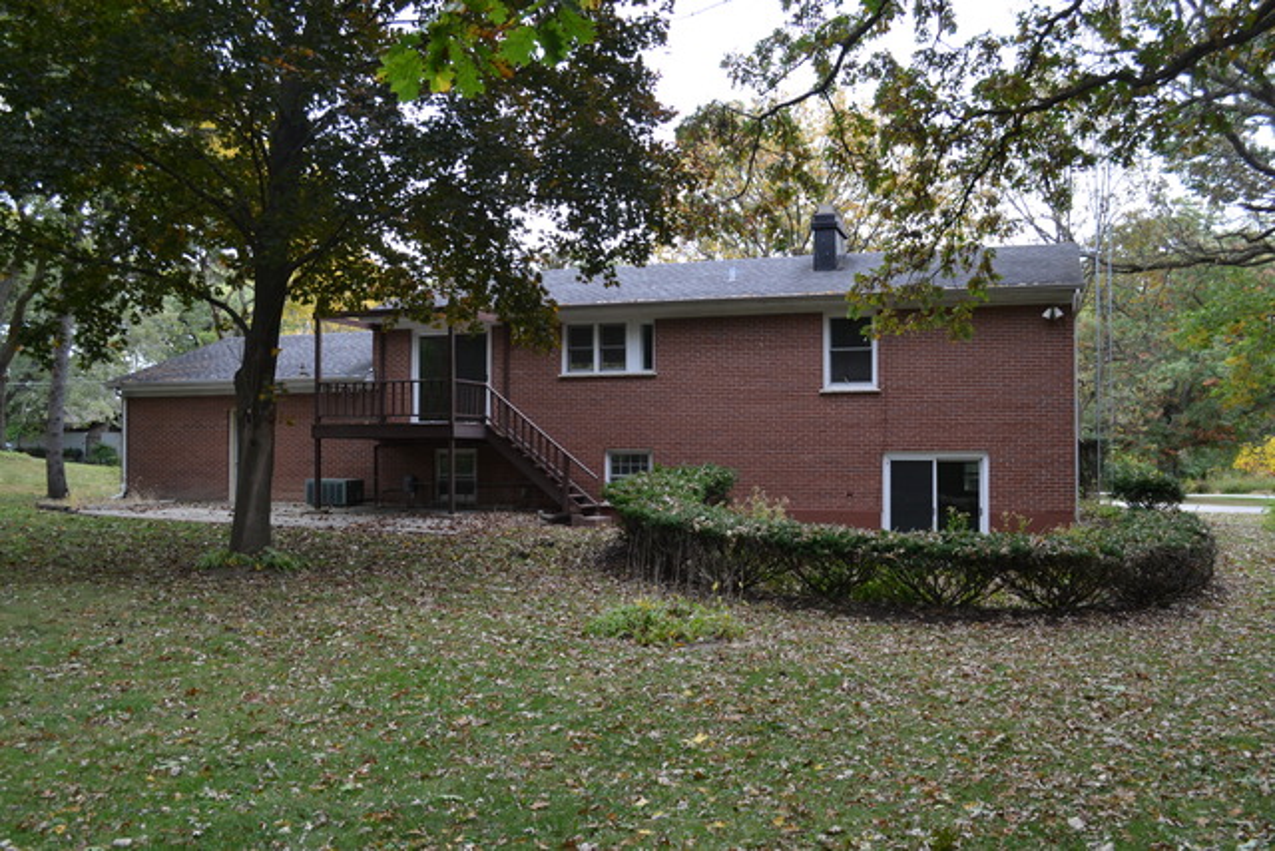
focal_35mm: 33
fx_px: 1169
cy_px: 426
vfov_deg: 40.0
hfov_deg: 57.2
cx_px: 638
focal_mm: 22
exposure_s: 1/125
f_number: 5.6
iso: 320
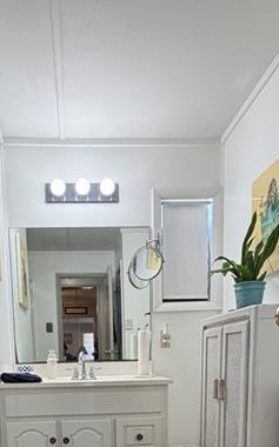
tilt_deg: -6.5
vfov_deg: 54.5
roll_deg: +2.7
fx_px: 366
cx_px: 93
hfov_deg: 41.2
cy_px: 405
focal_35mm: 30
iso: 200
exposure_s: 1/120
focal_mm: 2.22
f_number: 2.2
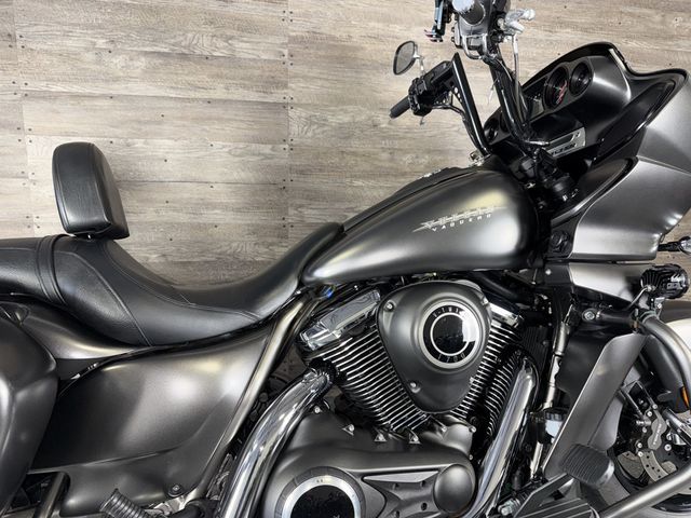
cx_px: 346
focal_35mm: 24
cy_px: 259
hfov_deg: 71.6
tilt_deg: -10.1
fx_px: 479
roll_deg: -1.5
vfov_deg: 56.8
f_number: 1.78
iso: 50
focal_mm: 6.76
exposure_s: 1/22
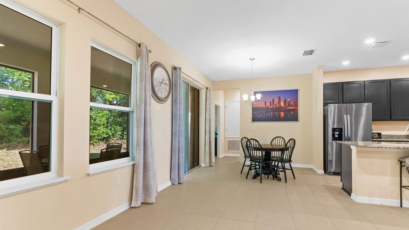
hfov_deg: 95.9
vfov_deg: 63.8
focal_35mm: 17
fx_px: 184
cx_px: 207
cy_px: 127
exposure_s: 1/30
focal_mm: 16
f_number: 7.1
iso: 2000
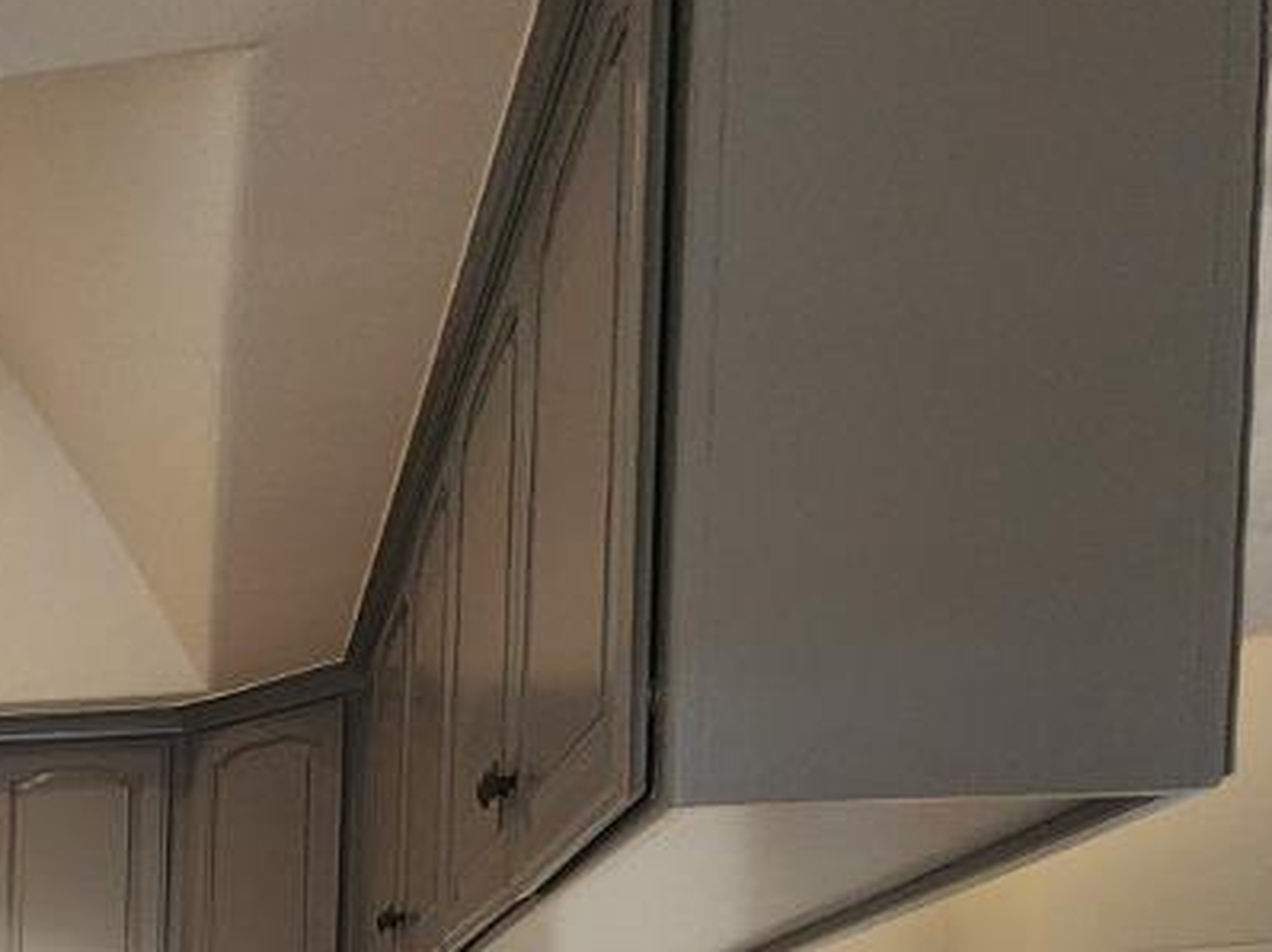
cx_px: -438
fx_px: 1799
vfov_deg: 25.2
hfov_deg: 29.9
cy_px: 1267
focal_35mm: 49
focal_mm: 2.2
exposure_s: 1/60
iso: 160
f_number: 2.2
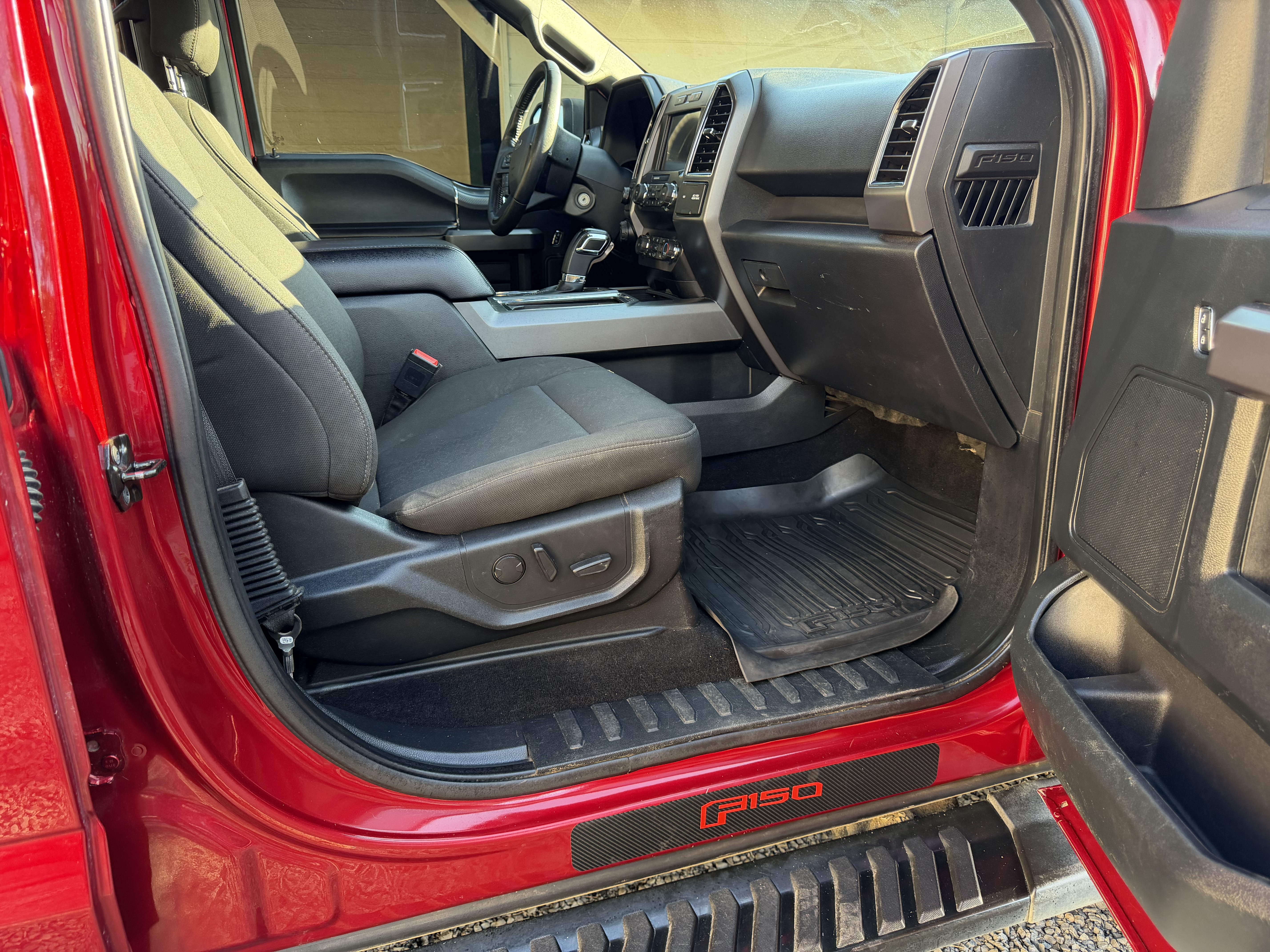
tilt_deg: -19.6
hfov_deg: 71.6
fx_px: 881
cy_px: 476
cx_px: 635
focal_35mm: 24
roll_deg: +1.0
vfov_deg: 56.8
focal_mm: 6.76
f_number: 1.78
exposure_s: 1/85
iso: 200
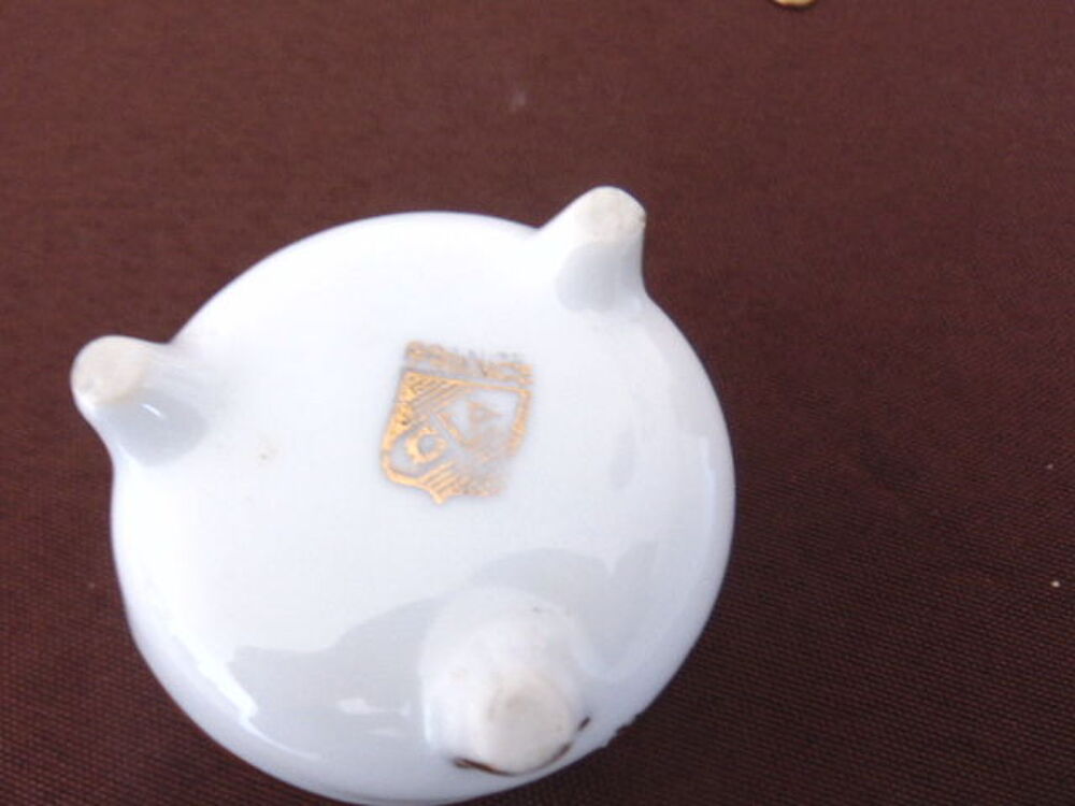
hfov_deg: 55.4
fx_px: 1025
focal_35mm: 33
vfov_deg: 42.9
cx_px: 538
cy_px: 403
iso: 250
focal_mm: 5.8
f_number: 3.2
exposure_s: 1/30
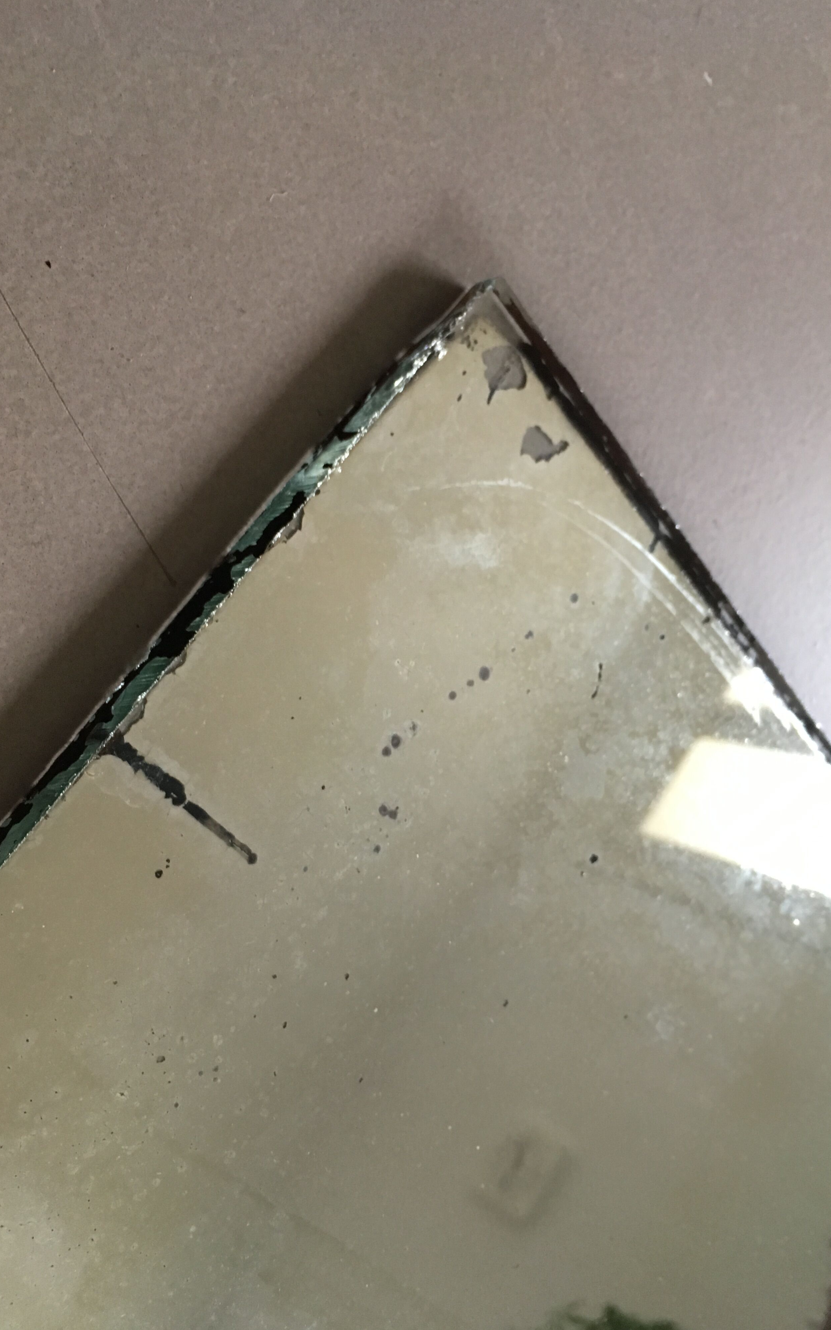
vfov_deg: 61.2
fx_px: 1123
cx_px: 453
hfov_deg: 40.6
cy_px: 660
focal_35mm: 31
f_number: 2.2
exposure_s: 1/33
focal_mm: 4.15
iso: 160
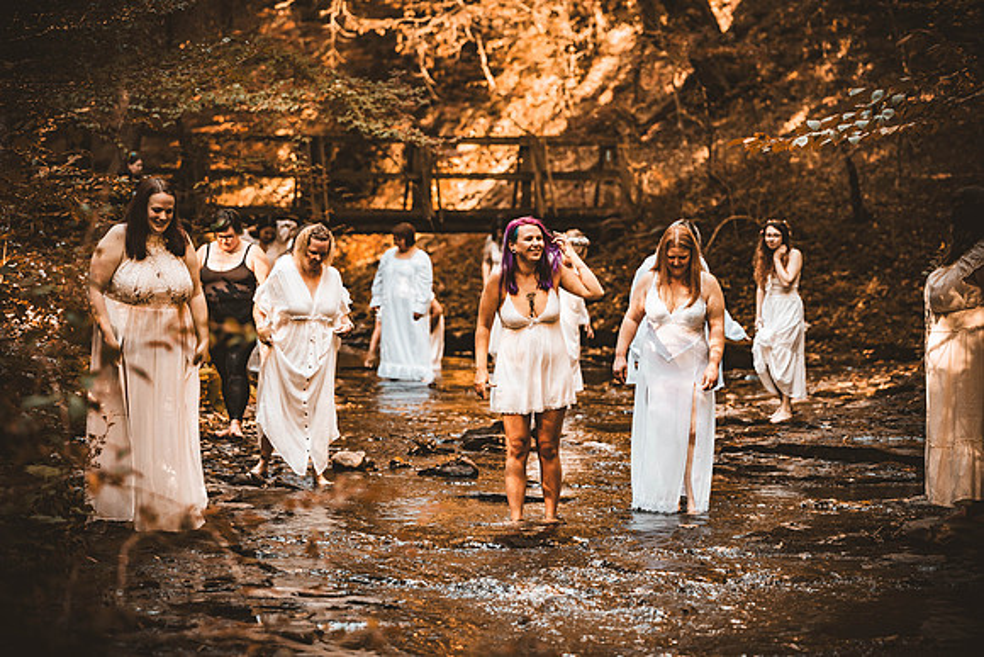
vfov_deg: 13.0
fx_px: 2871
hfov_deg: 19.5
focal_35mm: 105
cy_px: 328
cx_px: 492
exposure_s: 1/400
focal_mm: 105
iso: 1000
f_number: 2.8
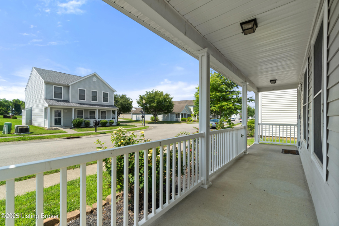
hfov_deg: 100.4
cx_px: 170
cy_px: 113
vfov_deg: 77.3
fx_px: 141
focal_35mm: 15
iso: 400
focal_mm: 10
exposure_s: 1/320
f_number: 10
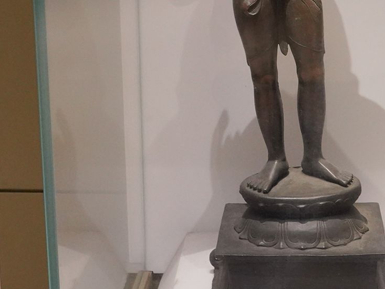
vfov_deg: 22.9
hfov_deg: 30.4
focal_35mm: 63
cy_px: 47
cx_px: 273
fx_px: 701
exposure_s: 1/80
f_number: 7.1
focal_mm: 24
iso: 3200
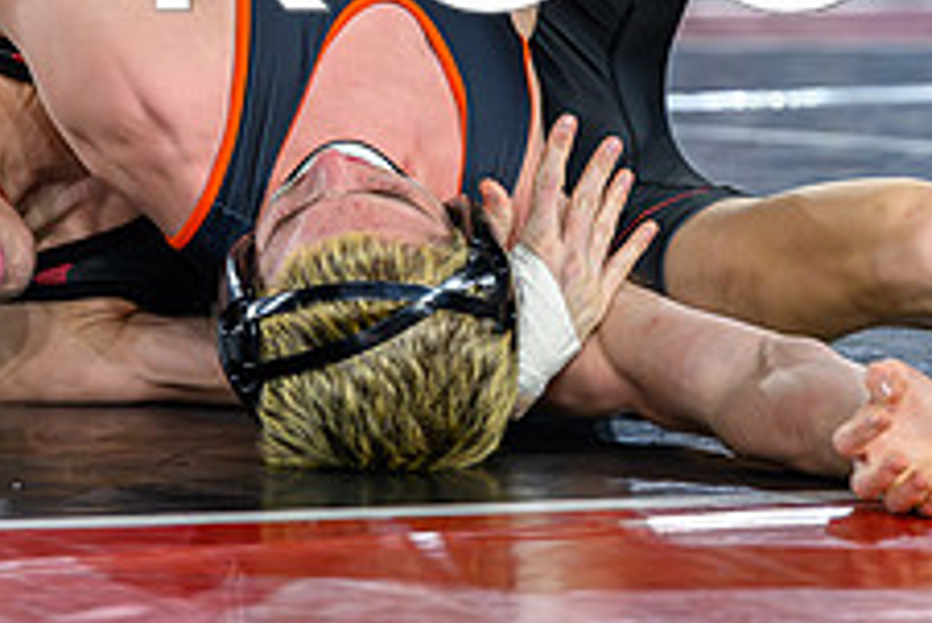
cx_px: 248
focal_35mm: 313
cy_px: 158
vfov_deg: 4.4
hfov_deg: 6.6
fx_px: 8108
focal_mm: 88
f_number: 2.8
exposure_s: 1/800
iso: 2500
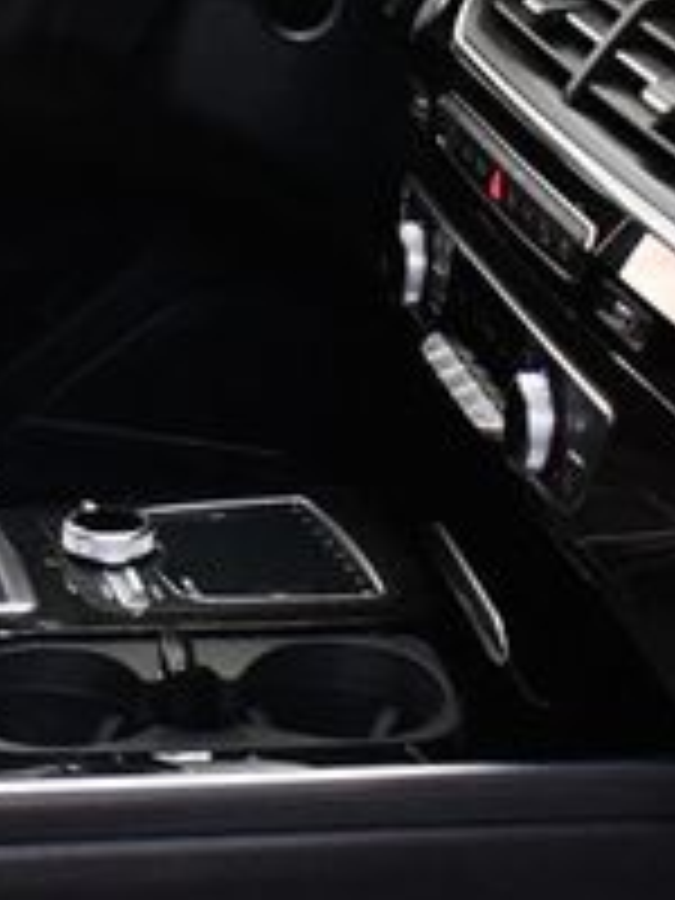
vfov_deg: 17.5
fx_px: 2886
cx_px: -243
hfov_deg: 12.8
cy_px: 153
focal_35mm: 111
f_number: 3.5
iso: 1800
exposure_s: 1/125
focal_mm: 18
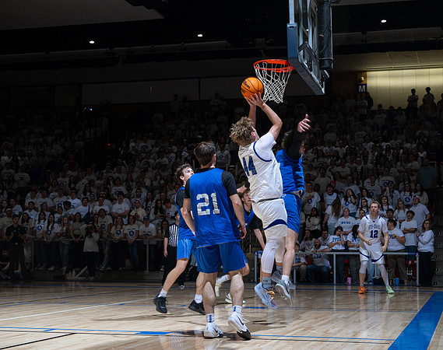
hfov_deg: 32.4
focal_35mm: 58
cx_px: 263
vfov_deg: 25.9
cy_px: 174
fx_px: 761
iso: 100
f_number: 6.3
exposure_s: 1/60
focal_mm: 51
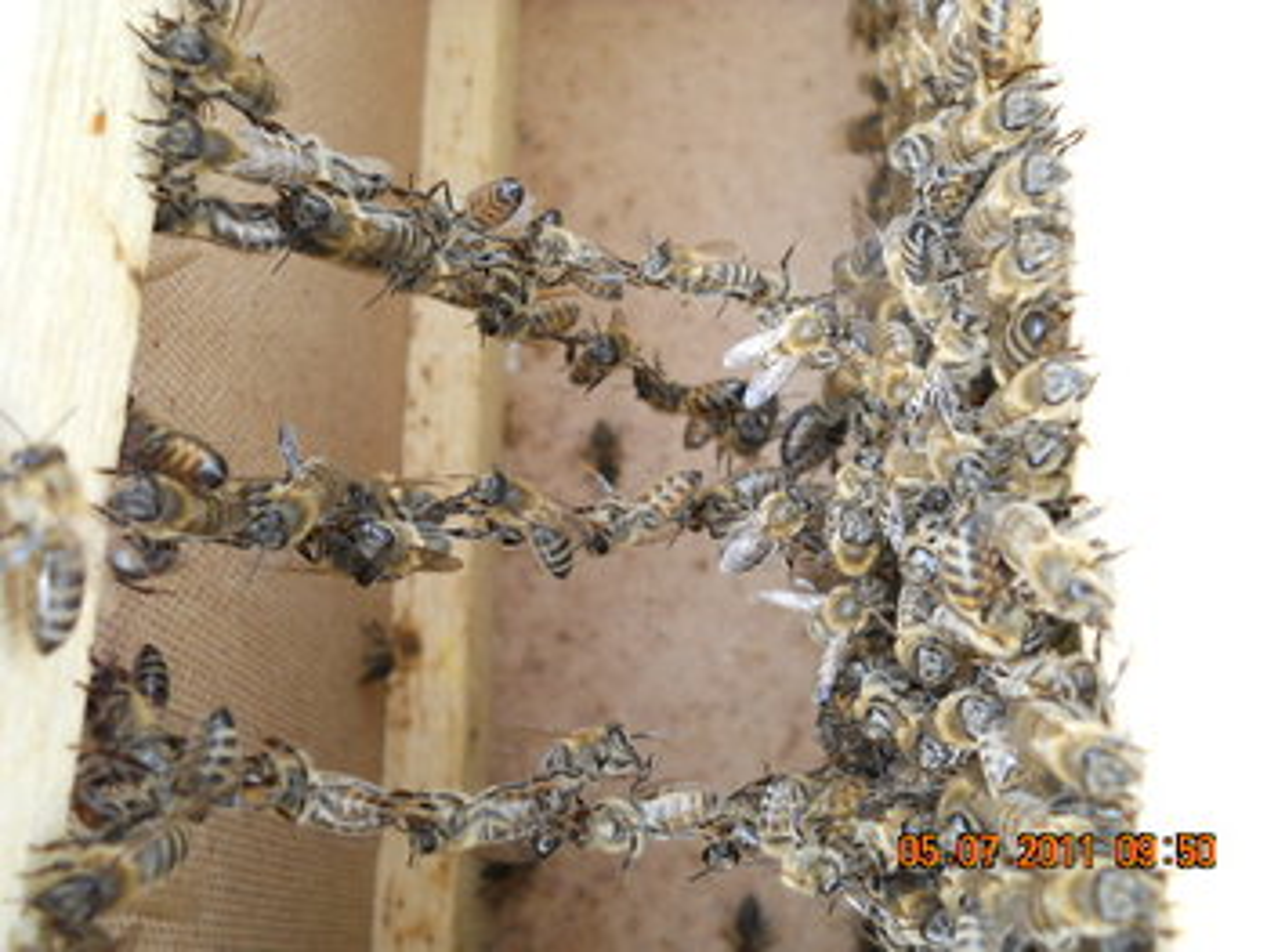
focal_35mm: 41
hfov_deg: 45.7
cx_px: 634
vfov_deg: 35.2
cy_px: 476
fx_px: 1502
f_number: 3.1
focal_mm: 6.72
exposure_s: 1/100
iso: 80
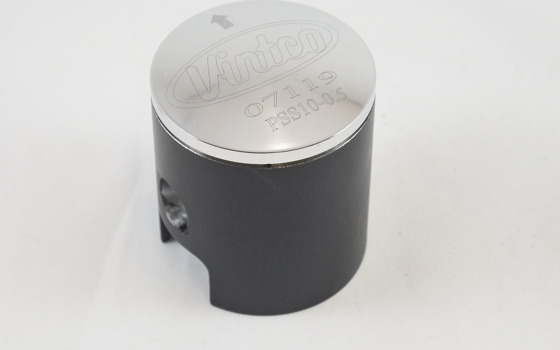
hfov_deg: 29.0
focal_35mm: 71
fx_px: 1084
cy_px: 152
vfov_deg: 18.3
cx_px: 264
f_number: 4.8
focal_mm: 22.3
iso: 500
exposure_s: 1/125
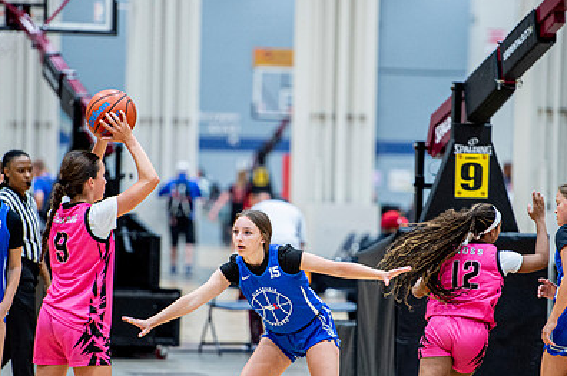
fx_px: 4609
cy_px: 222
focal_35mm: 293
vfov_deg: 4.7
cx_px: 281
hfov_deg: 7.0
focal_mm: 200
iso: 2000
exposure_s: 1/400
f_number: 2.8
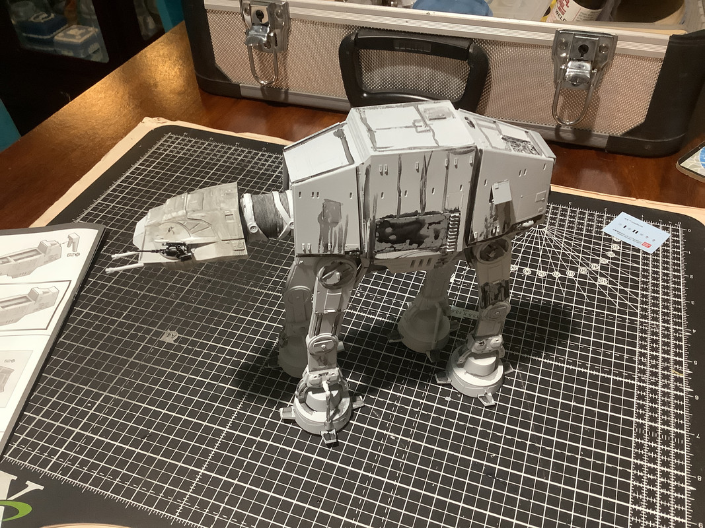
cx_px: 352
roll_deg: +1.6
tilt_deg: -44.4
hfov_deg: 58.4
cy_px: 264
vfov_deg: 45.4
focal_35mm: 31
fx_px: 631
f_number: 2.4
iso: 320
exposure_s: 1/33
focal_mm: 3.3
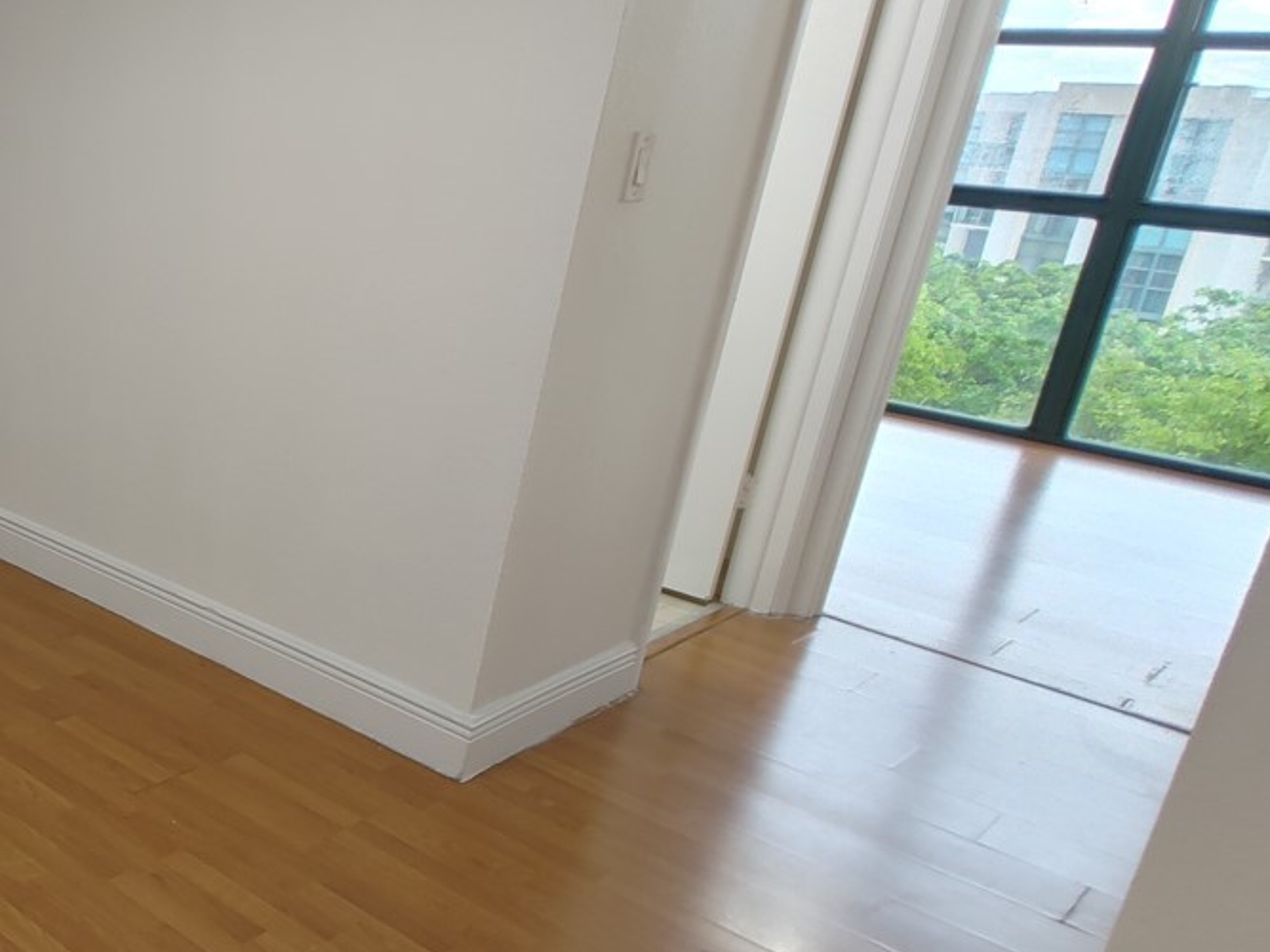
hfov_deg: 39.8
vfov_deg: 39.6
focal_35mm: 36
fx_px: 1321
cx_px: -183
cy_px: 425
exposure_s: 1/40
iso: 50
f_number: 1.9
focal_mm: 1.78
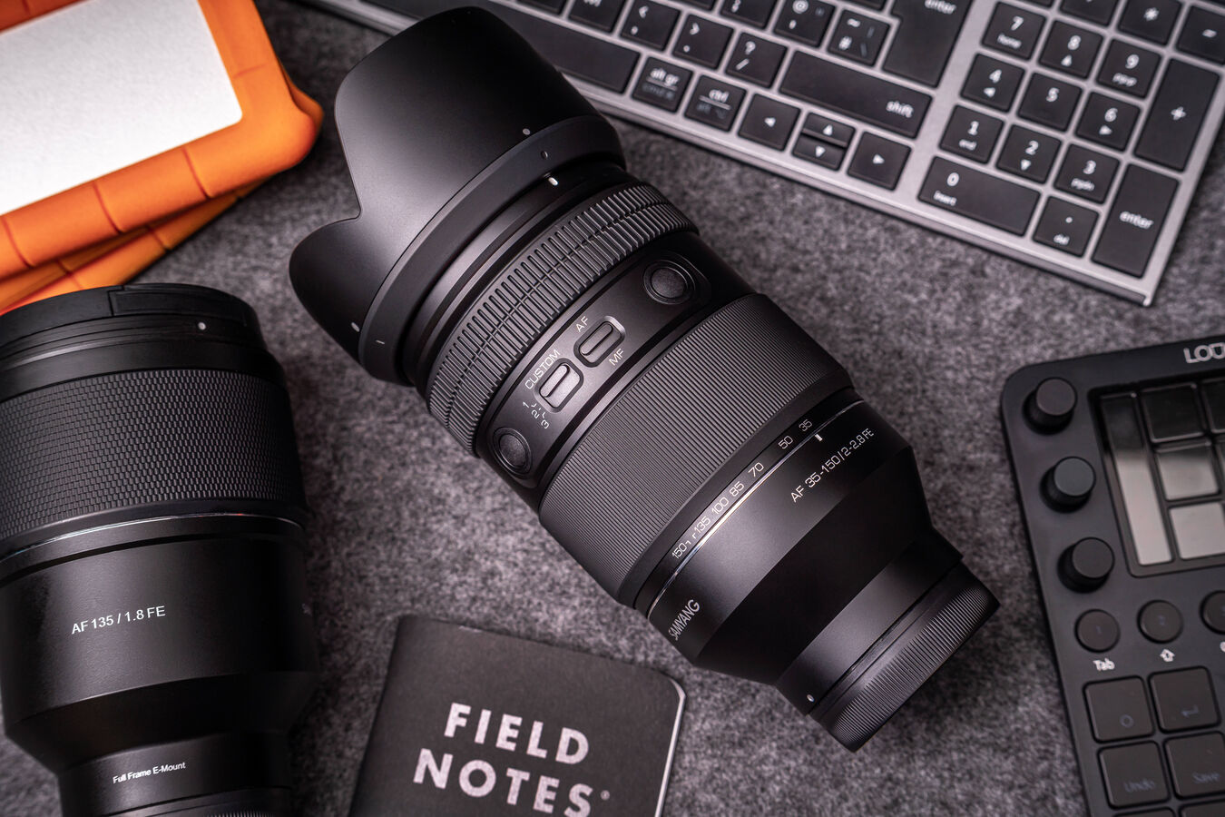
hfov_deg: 39.6
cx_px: 612
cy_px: 408
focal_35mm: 50
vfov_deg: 27.0
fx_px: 1701
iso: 160
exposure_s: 1/160
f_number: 8
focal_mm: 50
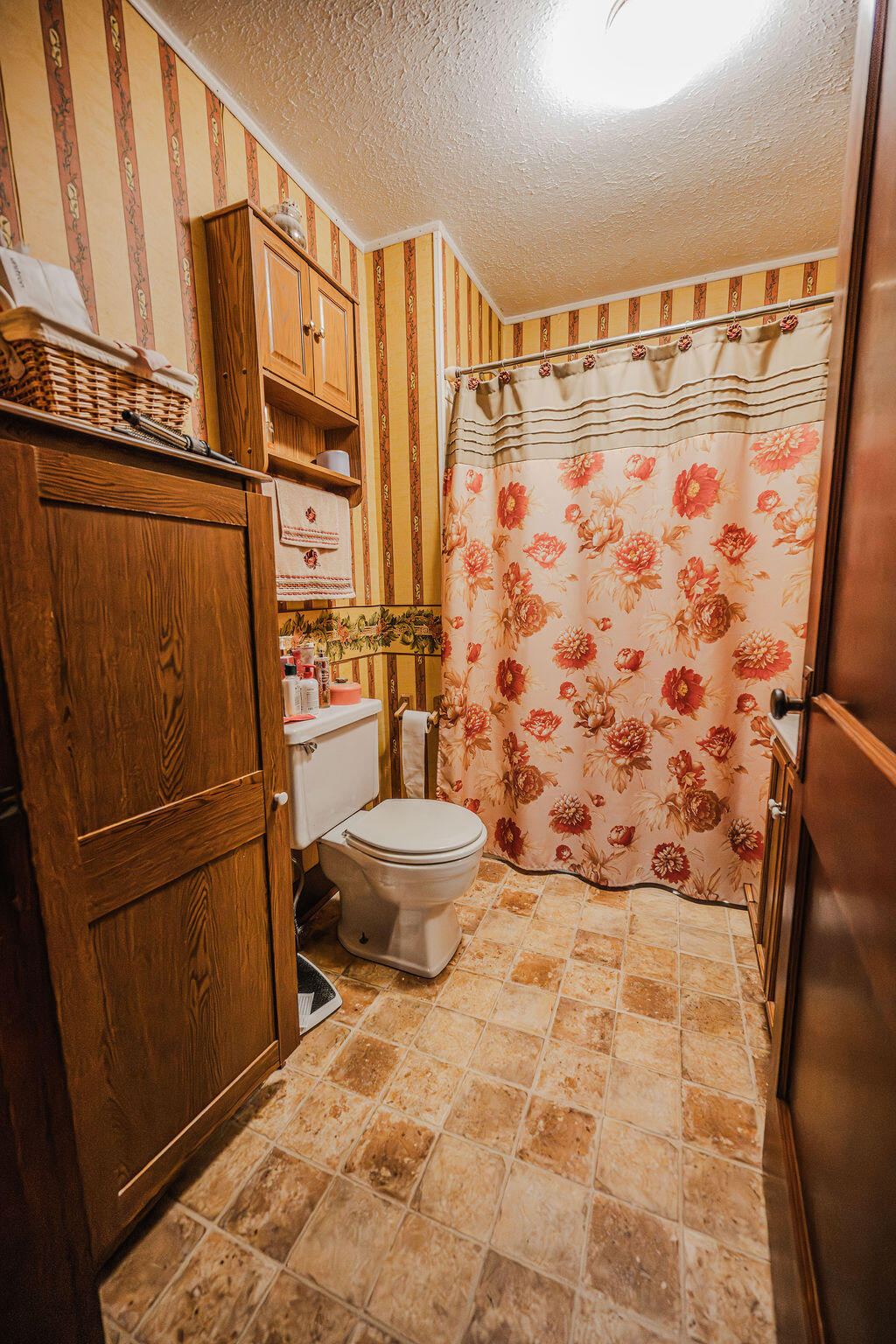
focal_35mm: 14
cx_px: 448
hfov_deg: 81.2
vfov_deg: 104.3
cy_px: 672
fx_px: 523
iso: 20000
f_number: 4
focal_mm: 14
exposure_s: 1/200
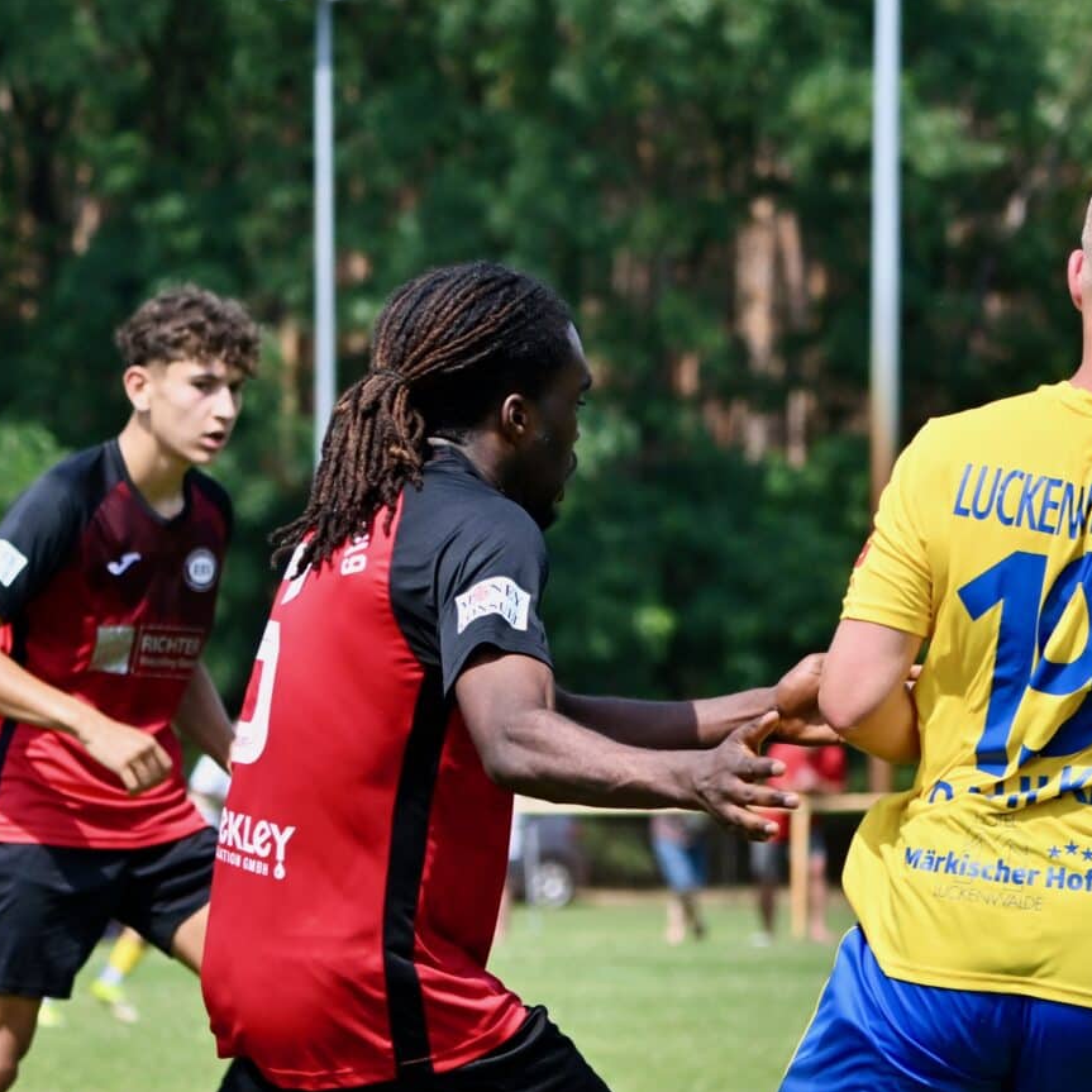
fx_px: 8637
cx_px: 738
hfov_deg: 7.2
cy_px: 818
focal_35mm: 242
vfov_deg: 7.2
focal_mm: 120
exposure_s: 1/1600
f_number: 4.8
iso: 200
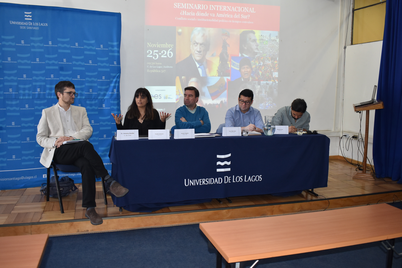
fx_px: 352
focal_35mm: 32
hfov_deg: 59.5
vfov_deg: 41.8
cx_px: 201
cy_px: 134
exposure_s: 1/80
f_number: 4.5
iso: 800
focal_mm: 21
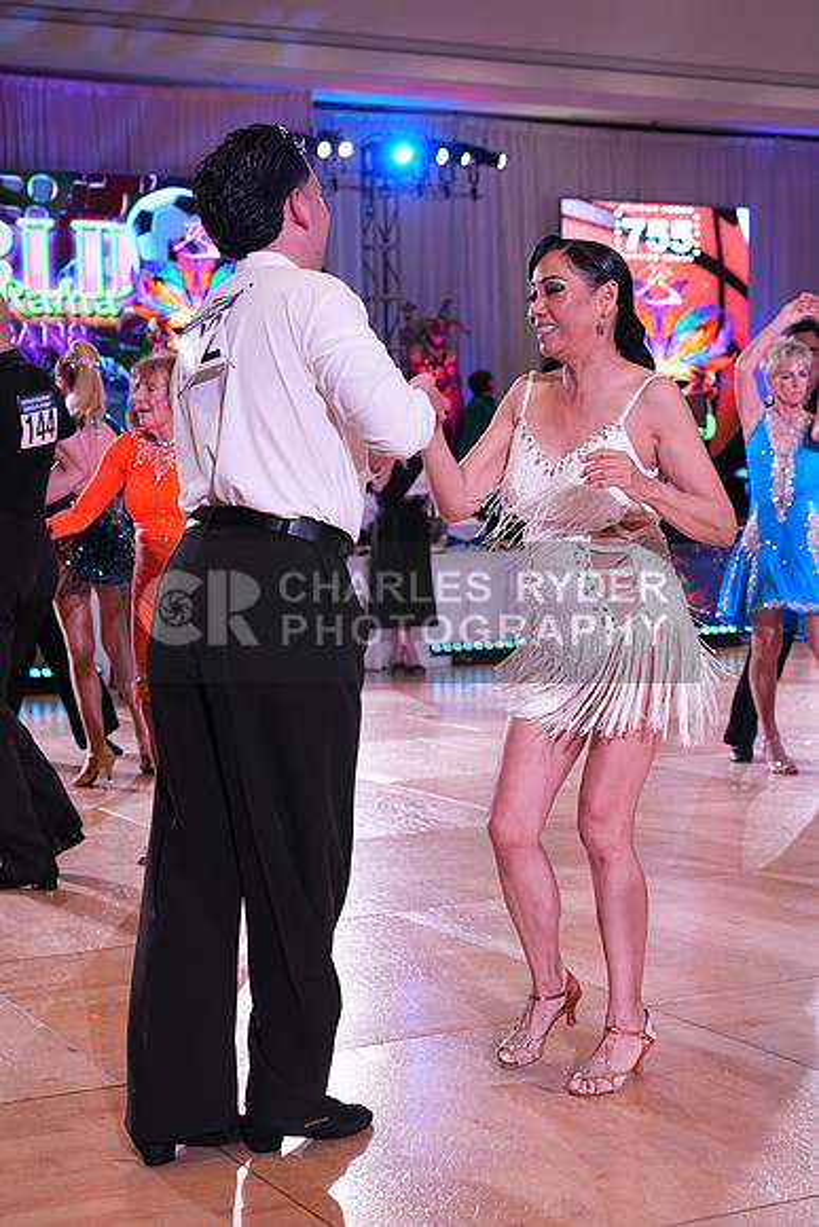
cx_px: 410
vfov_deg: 35.0
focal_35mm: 57
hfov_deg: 23.8
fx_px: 1944
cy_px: 614
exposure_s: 1/400
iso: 3200
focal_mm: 57
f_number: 5
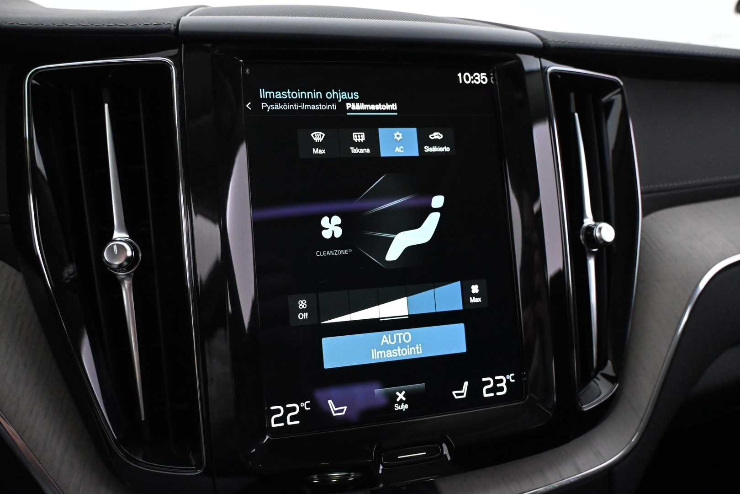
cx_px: 370
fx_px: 601
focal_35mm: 29
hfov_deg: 63.2
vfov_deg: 44.6
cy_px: 247
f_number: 3.8
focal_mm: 19.5
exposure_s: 1/60
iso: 4500
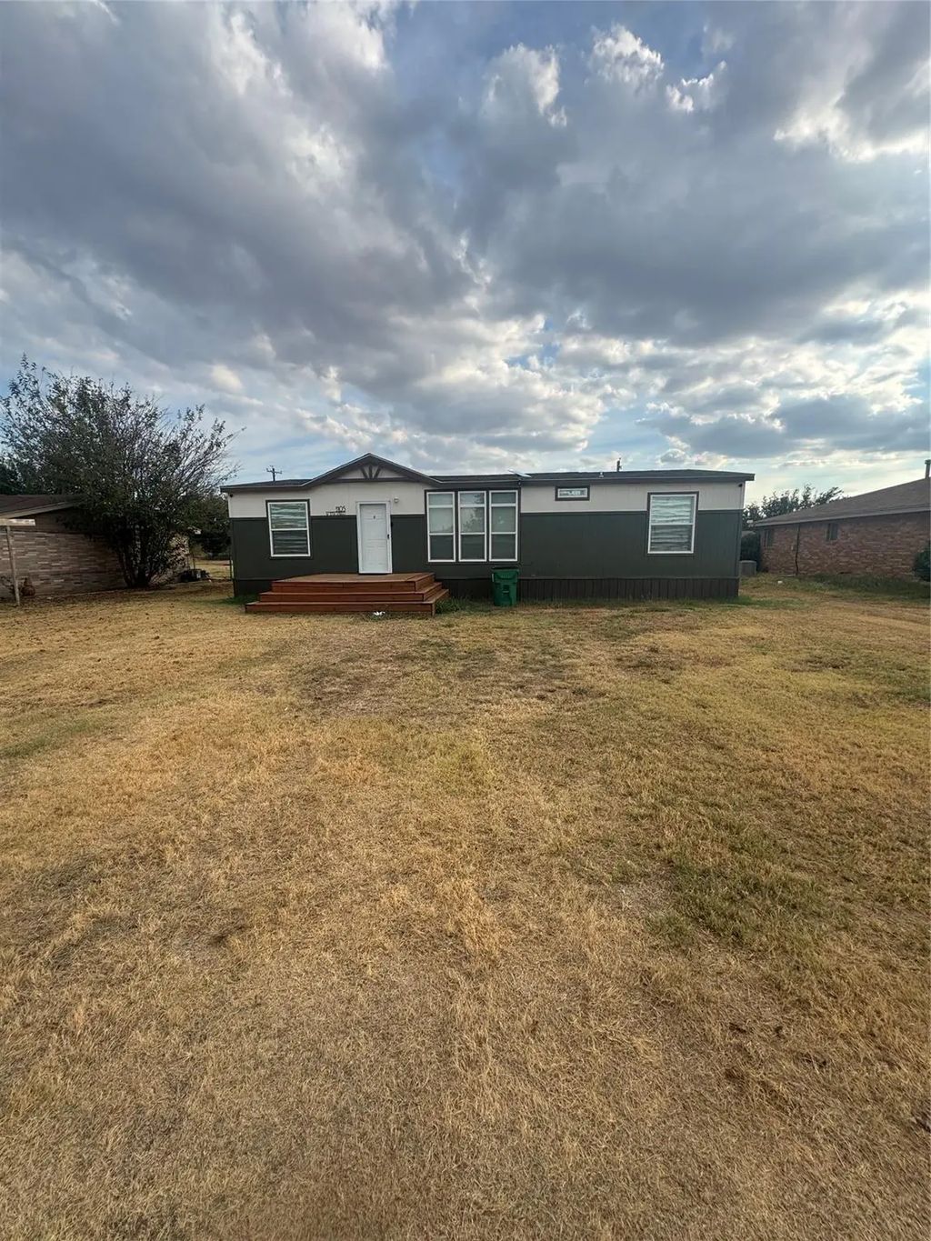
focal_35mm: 14
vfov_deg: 102.1
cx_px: 466
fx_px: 502
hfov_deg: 85.7
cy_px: 620
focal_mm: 2.22
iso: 50
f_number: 2.2
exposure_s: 1/1277
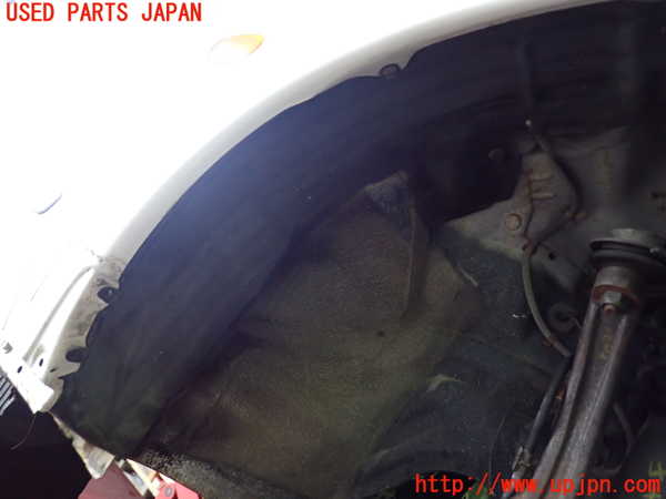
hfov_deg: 69.4
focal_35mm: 25
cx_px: 333
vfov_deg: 54.9
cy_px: 250
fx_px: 481
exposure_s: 1/30
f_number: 2
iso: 400
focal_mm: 4.5
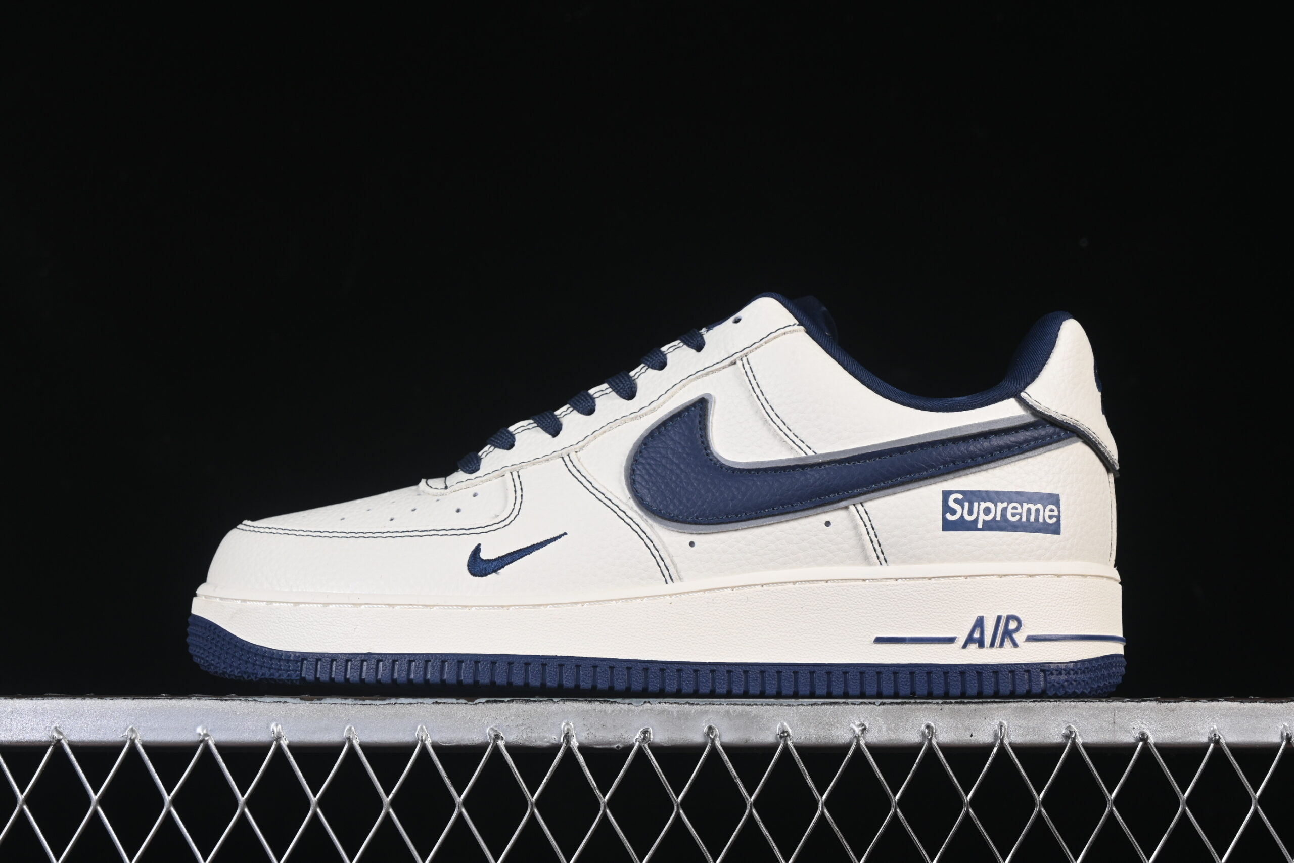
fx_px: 2696
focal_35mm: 75
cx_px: 647
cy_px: 432
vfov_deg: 18.2
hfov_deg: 27.0
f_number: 8
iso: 160
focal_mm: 50
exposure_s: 1/80
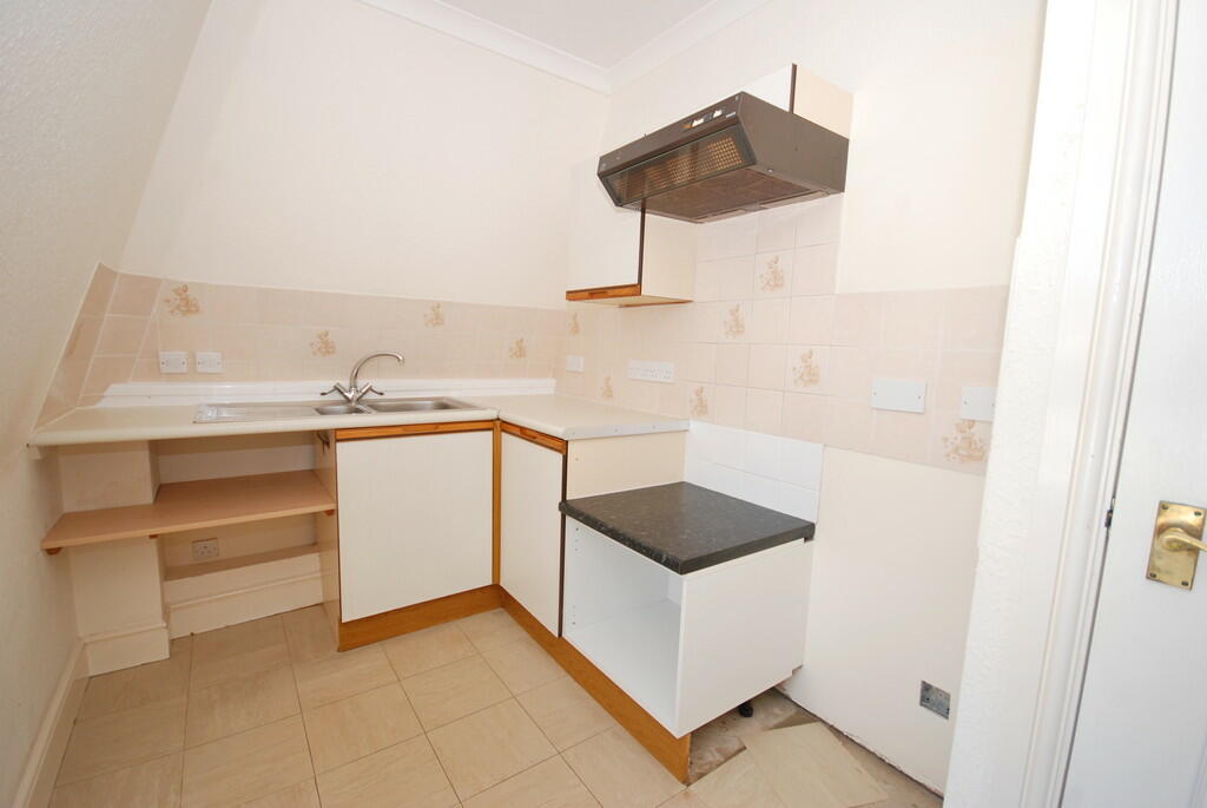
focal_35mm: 15
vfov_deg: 77.5
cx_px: 604
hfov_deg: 100.3
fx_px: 503
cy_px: 404
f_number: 4
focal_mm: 10
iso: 200
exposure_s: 1/60
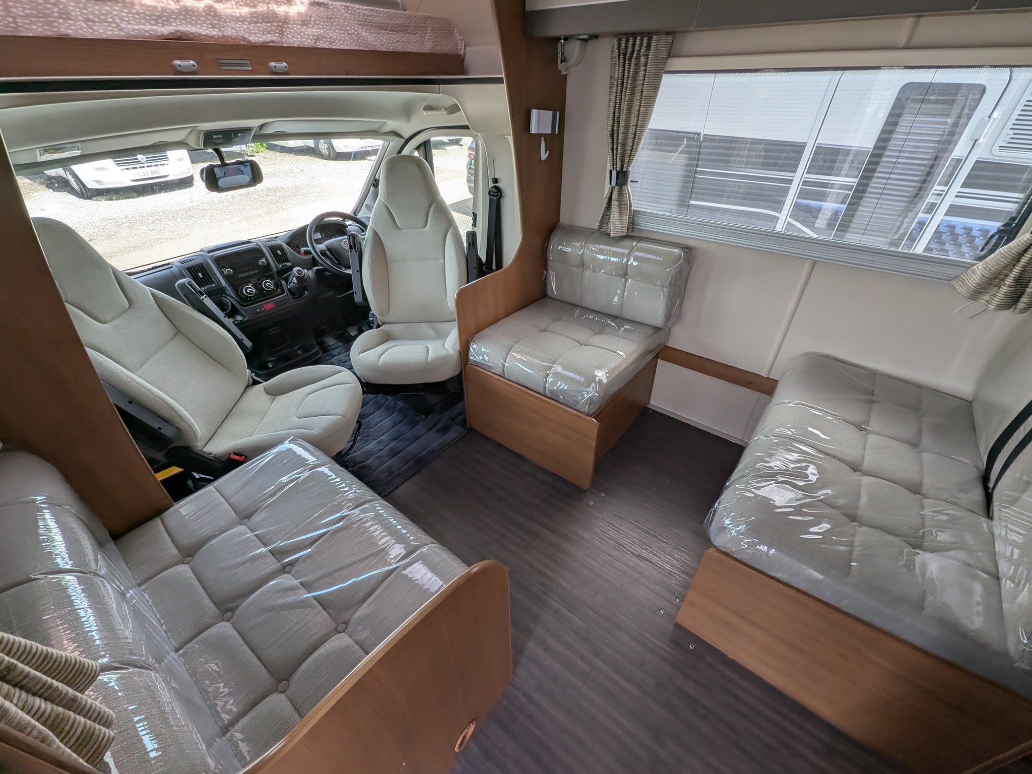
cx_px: 516
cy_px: 387
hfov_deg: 106.2
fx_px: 388
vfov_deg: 89.9
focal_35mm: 13
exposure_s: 1/242
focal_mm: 1.95
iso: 39
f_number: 2.2
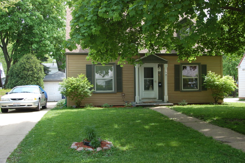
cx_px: 122
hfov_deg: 49.6
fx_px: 265
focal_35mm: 39
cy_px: 82
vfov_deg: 34.2
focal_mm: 26
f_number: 5.6
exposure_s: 1/125
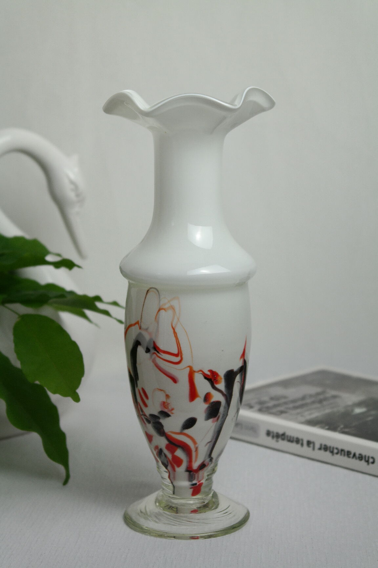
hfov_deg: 17.7
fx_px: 1213
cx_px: 189
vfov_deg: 26.3
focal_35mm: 77
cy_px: 284
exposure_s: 1/80
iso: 400
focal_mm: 50
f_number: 5.6
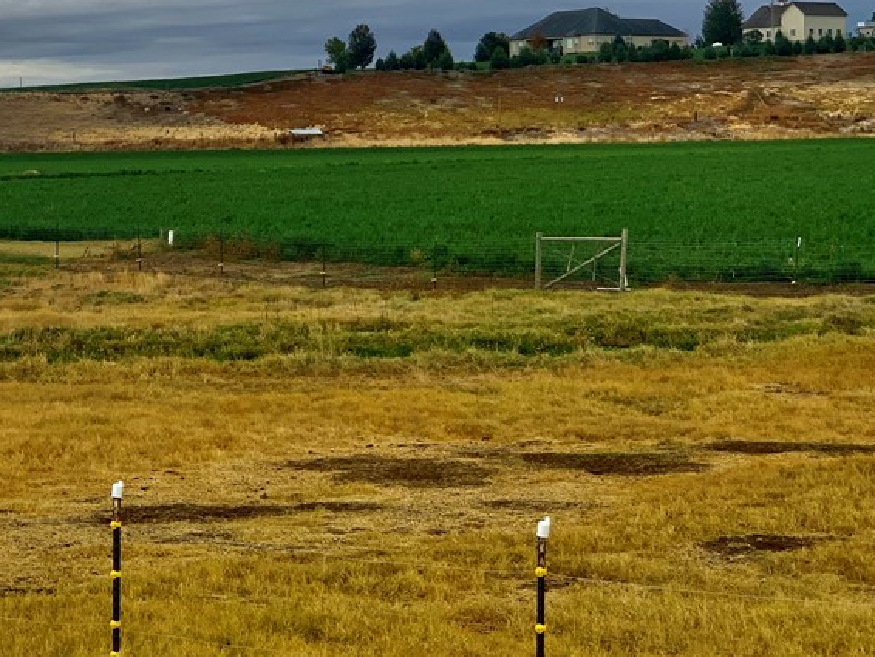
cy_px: 227
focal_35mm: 94
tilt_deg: -1.6
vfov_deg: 15.7
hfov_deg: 20.7
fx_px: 2377
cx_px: 257
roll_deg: +0.9
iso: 16
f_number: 2.4
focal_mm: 6
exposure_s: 1/340
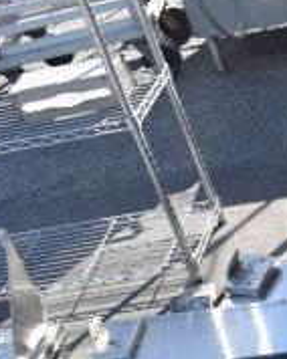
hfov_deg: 13.0
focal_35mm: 102
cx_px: 592
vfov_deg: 18.3
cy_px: 384
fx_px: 1081
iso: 200
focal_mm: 21
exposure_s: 1/200
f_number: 7.1
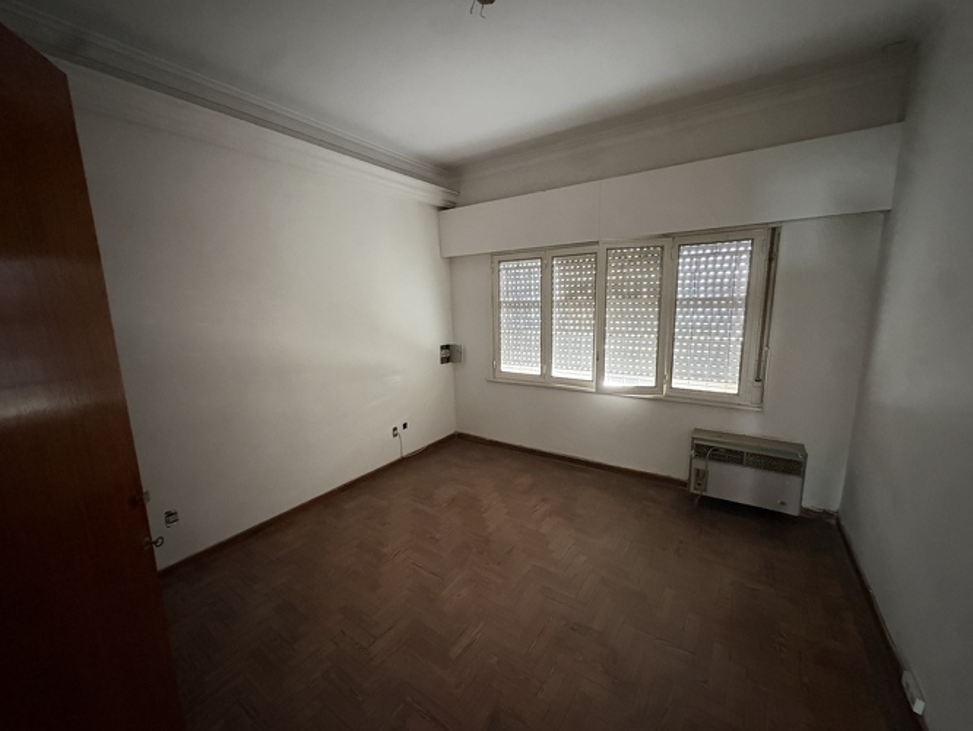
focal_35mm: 14
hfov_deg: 102.0
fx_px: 394
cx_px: 486
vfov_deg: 85.7
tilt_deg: -9.5
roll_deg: +1.7
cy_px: 366
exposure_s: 1/40
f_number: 2.2
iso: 1000
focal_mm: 2.22
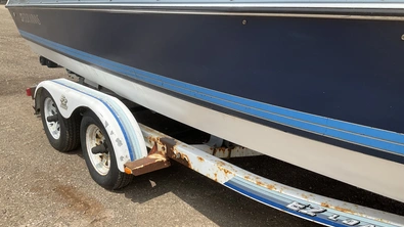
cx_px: 203
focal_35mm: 32
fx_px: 343
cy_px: 137
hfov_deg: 61.0
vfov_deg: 36.5
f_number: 1.8
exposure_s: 1/1730
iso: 25
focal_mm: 3
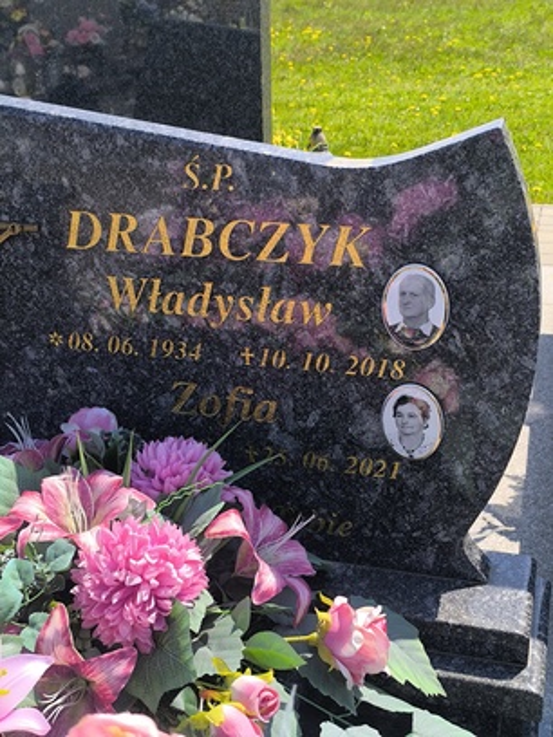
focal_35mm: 46
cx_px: 276
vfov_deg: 41.2
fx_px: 980
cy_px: 368
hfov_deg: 31.5
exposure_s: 1/652
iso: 50
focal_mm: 6.14
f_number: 1.65
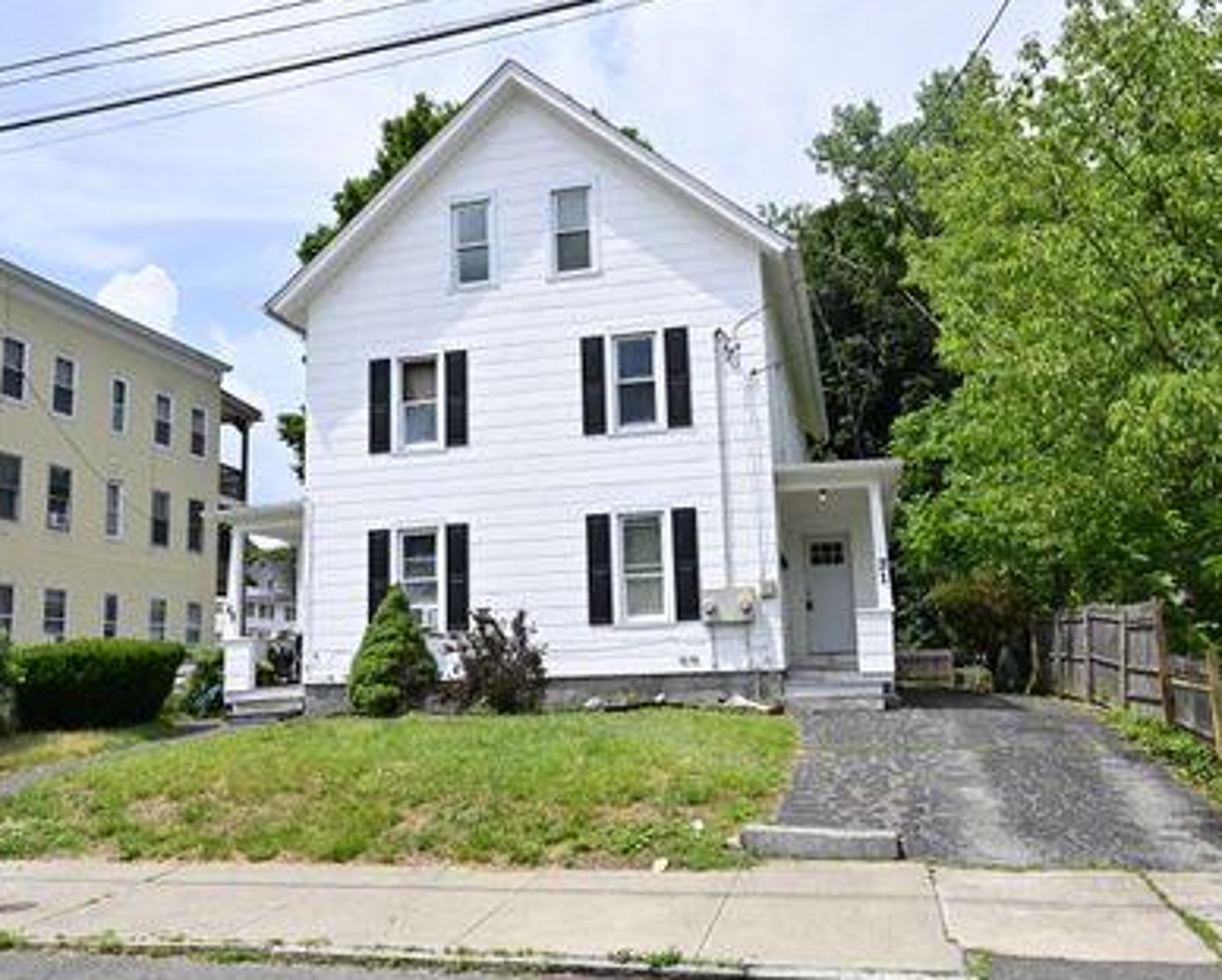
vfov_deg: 50.0
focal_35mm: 29
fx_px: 1050
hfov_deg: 60.4
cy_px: 512
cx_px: 620
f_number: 14
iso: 320
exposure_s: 1/250
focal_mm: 24
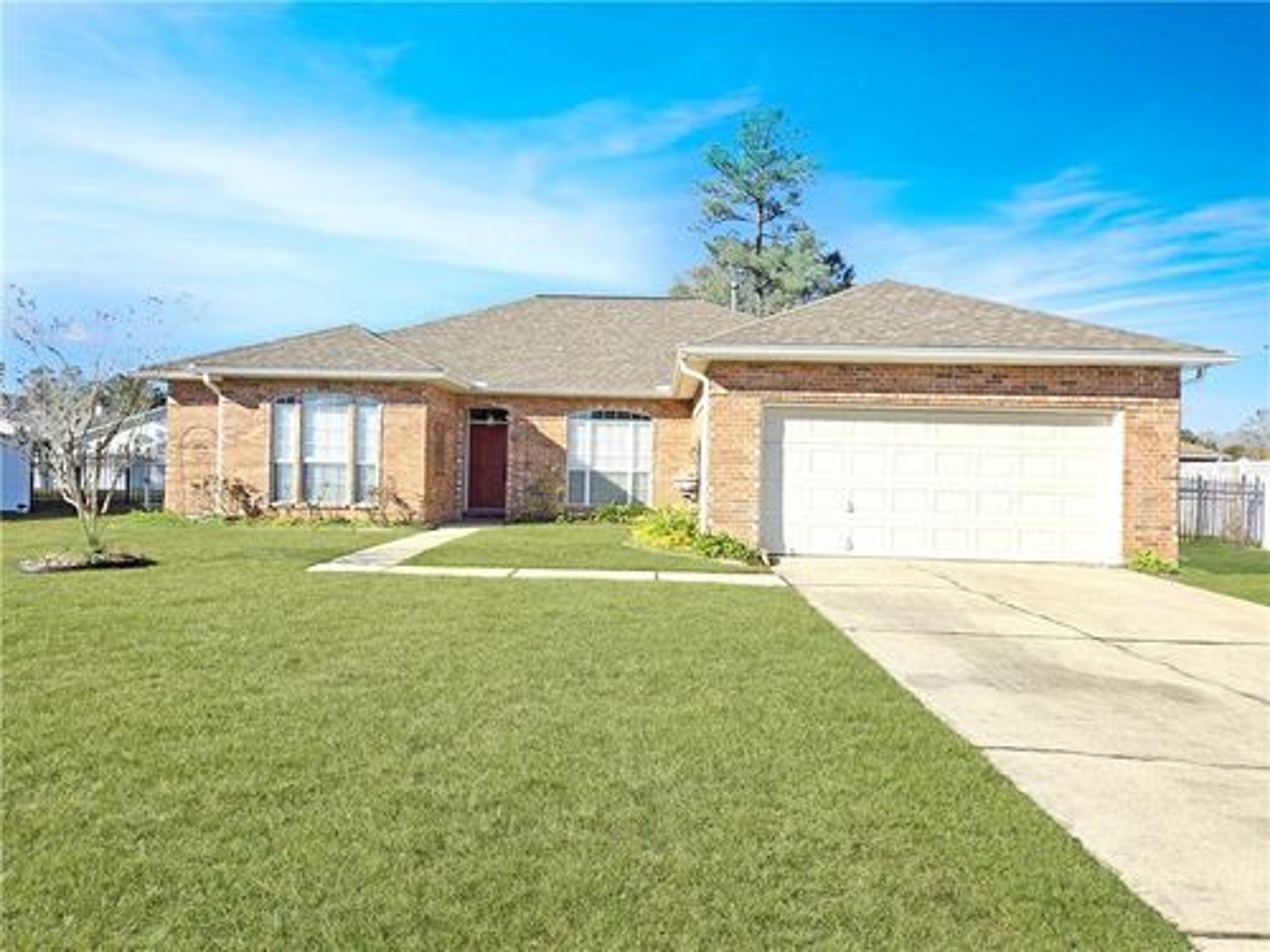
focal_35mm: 23
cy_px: 476
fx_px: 844
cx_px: 635
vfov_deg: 58.9
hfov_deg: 73.9
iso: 25
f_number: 1.8
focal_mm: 5.4
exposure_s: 1/1248
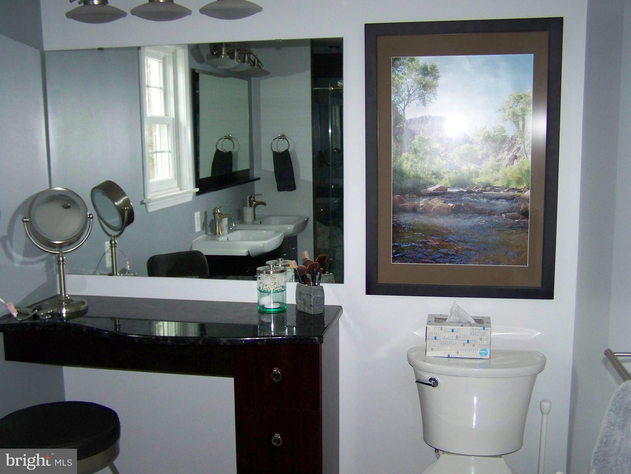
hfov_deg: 49.0
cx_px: 316
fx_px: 693
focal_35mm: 38
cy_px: 237
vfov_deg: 37.7
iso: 200
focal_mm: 6.3
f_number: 2.8
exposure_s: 1/30
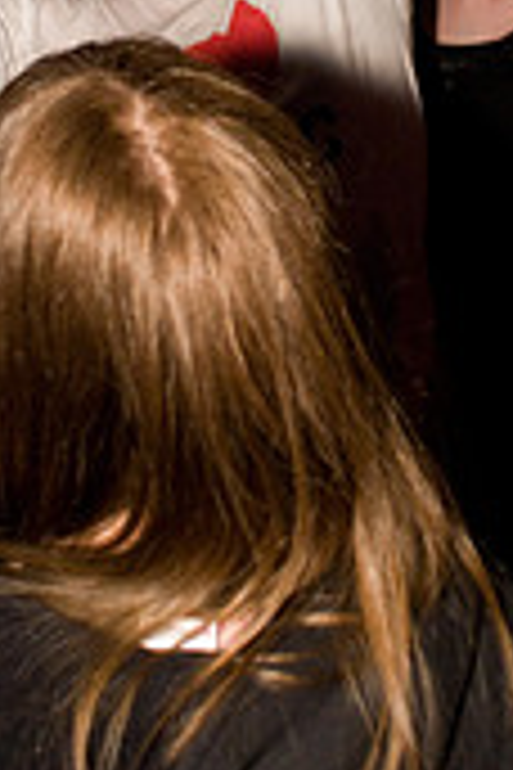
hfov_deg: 17.3
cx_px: 272
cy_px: -36
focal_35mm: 79
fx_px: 1688
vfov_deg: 24.3
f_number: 2.8
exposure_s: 1/250
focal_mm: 20
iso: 1600
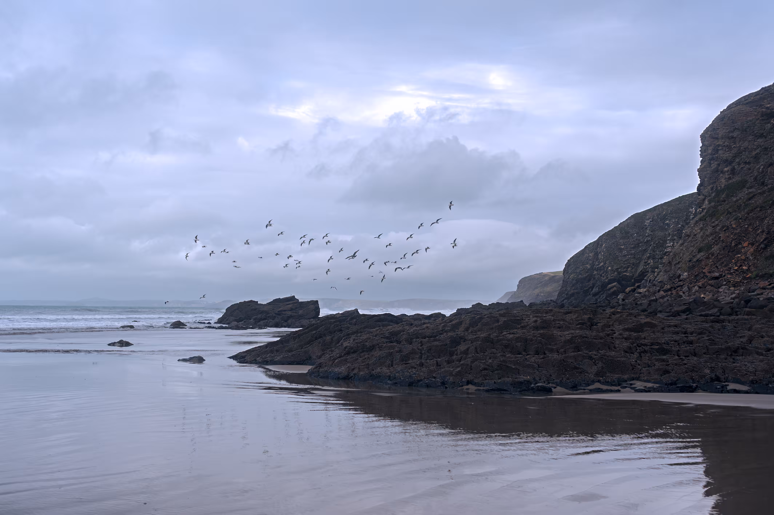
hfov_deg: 54.5
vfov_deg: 37.8
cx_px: 387
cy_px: 258
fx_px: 752
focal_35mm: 35
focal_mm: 35
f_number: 5
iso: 200
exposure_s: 1/1000
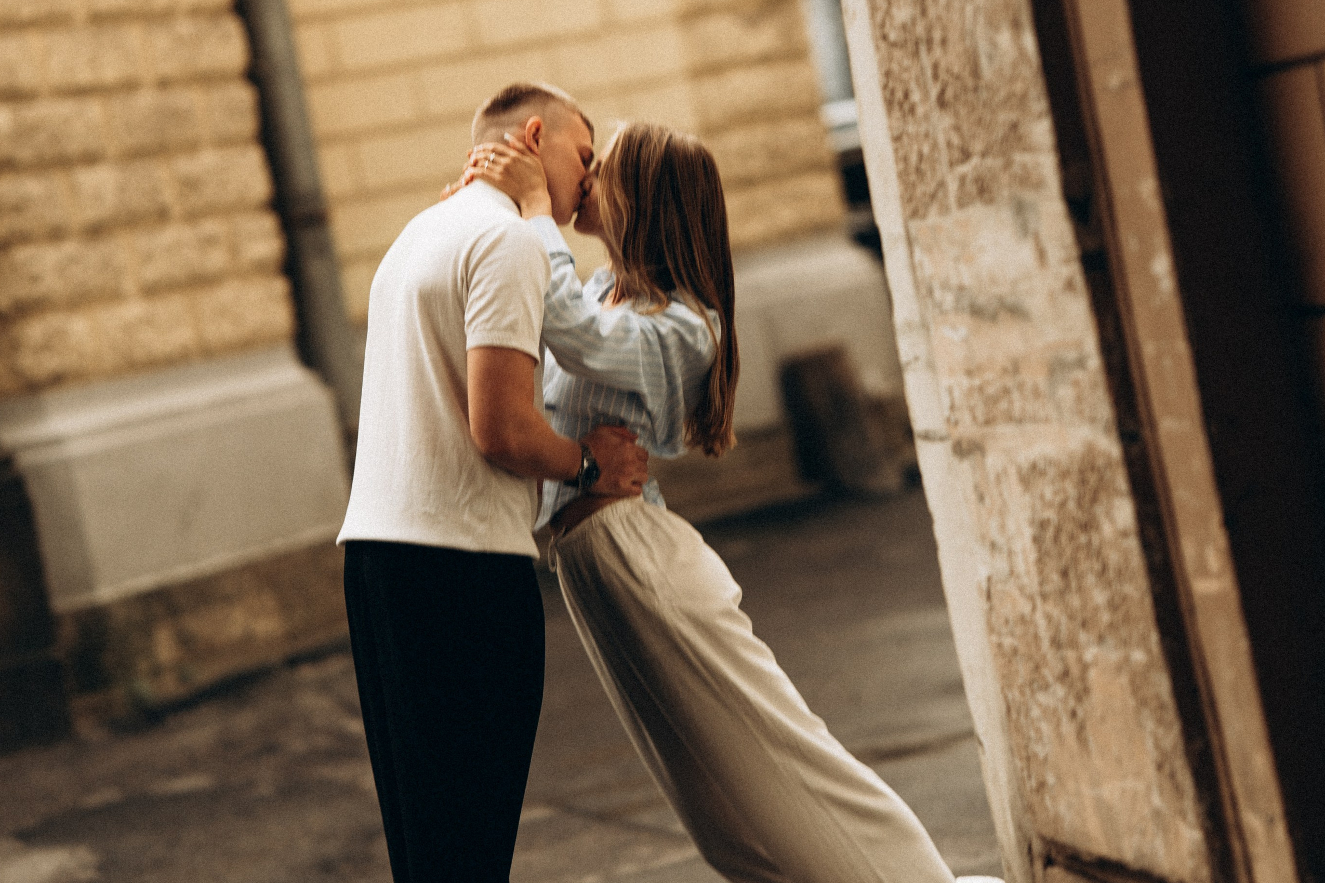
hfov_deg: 16.0
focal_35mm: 128
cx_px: 661
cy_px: 246
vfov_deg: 10.7
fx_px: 4711
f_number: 1.4
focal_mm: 85
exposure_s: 1/250
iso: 100
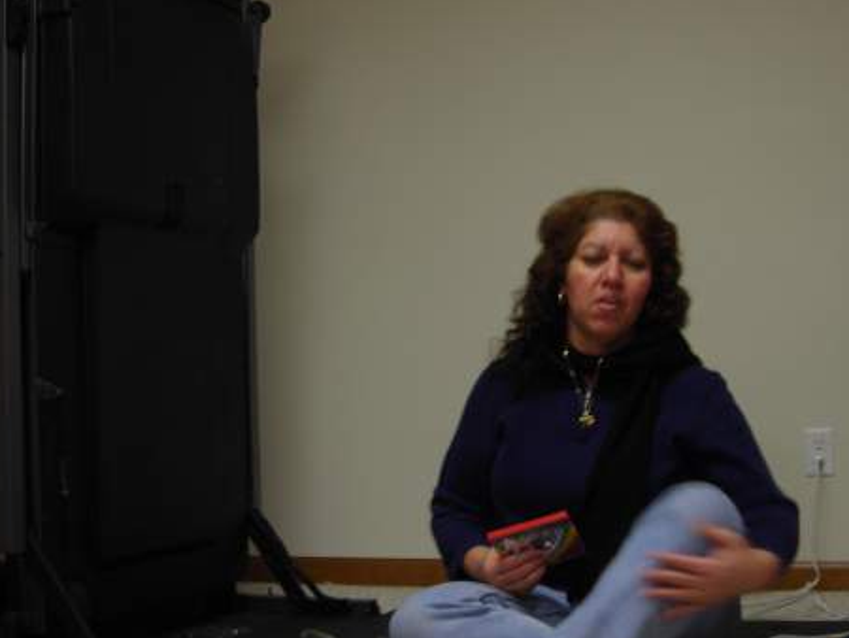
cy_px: 355
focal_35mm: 54
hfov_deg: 35.1
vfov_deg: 27.0
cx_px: 585
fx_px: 1325
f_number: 3.2
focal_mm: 6.3
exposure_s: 1/6.8
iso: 50
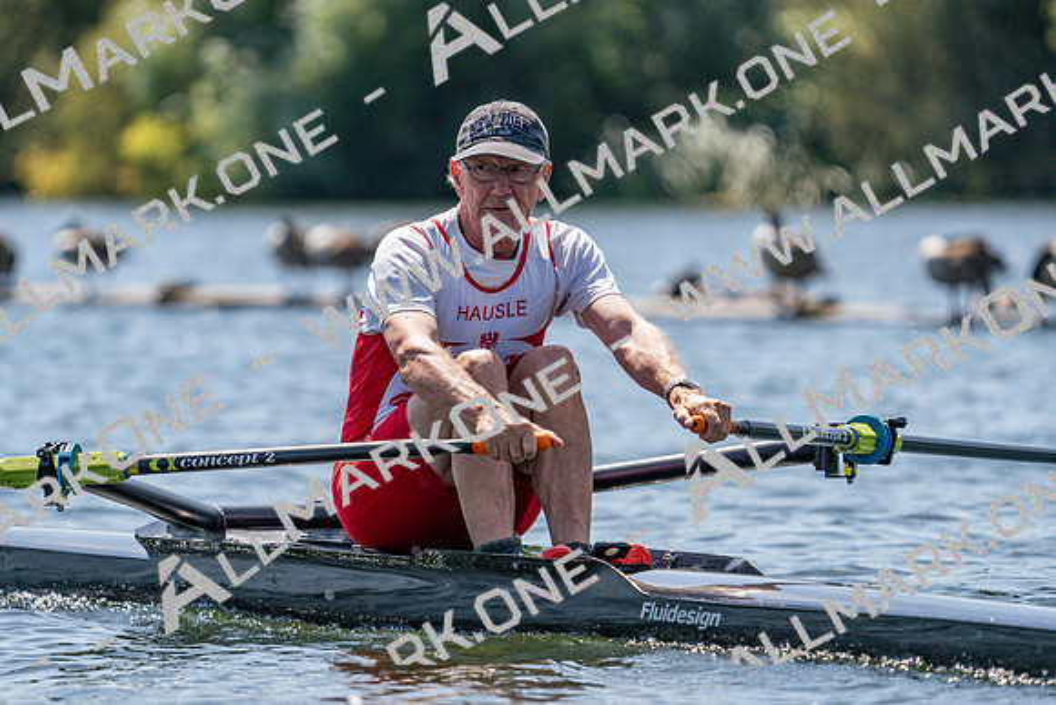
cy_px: 352
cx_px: 528
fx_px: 11471
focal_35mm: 391
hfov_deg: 5.3
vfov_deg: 3.5
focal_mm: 391
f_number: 6.3
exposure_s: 1/2000
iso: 320
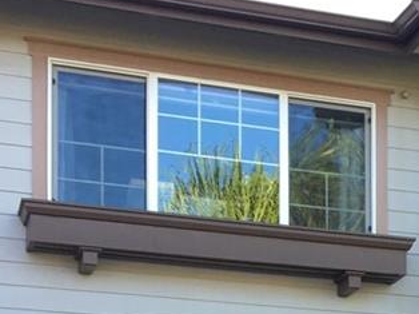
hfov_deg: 17.2
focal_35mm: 111
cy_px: 525
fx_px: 1343
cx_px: 440
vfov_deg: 12.4
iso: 25
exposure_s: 1/120
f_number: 2.2
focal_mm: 4.15
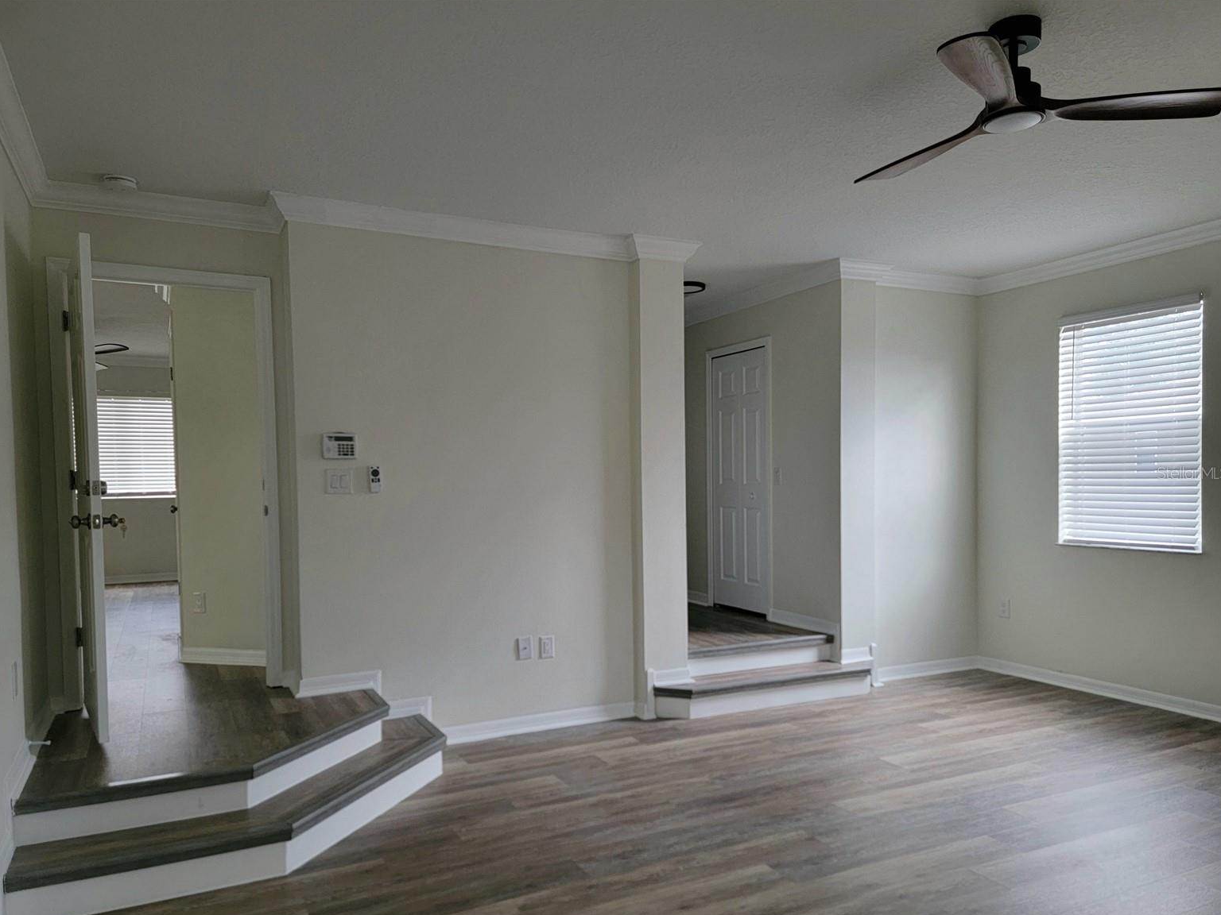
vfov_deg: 54.9
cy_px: 473
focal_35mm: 25
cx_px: 596
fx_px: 882
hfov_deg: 69.4
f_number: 1.8
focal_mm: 6.7
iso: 250
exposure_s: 1/40
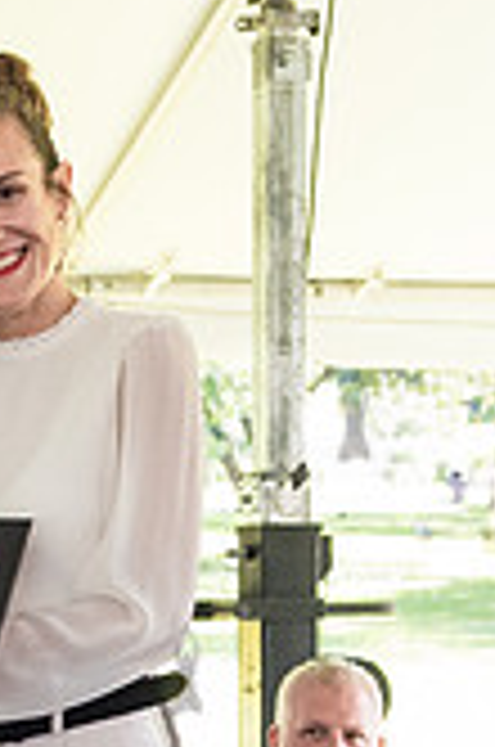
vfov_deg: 13.1
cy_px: 828
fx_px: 3189
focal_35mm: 154
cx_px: -180
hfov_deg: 8.7
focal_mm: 35
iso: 2500
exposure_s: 1/800
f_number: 4
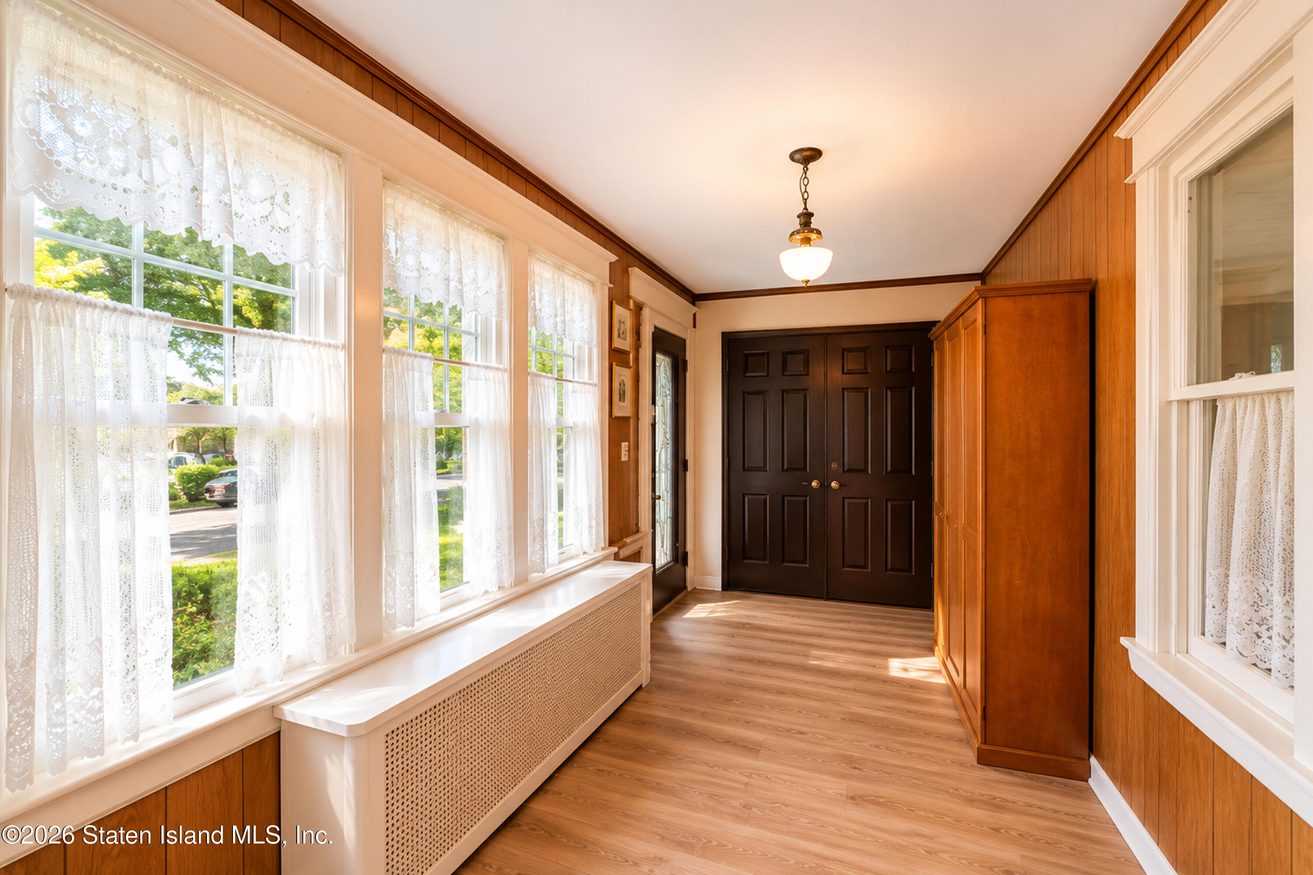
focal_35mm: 15
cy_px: 438
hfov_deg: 100.4
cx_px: 656
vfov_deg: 77.3
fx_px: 547
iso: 2000
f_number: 5.6
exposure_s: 1/80
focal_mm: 10
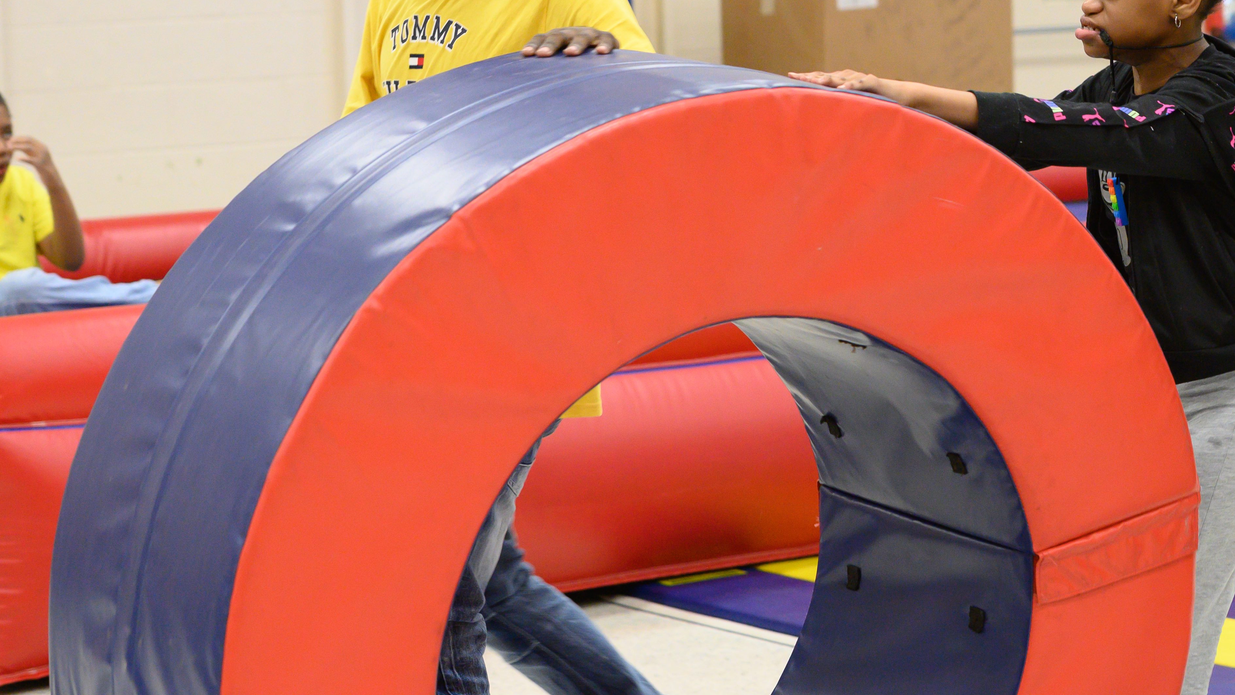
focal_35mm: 117
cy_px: 287
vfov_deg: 10.4
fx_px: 3832
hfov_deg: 18.2
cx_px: 877
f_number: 5
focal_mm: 70
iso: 2000
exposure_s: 1/125
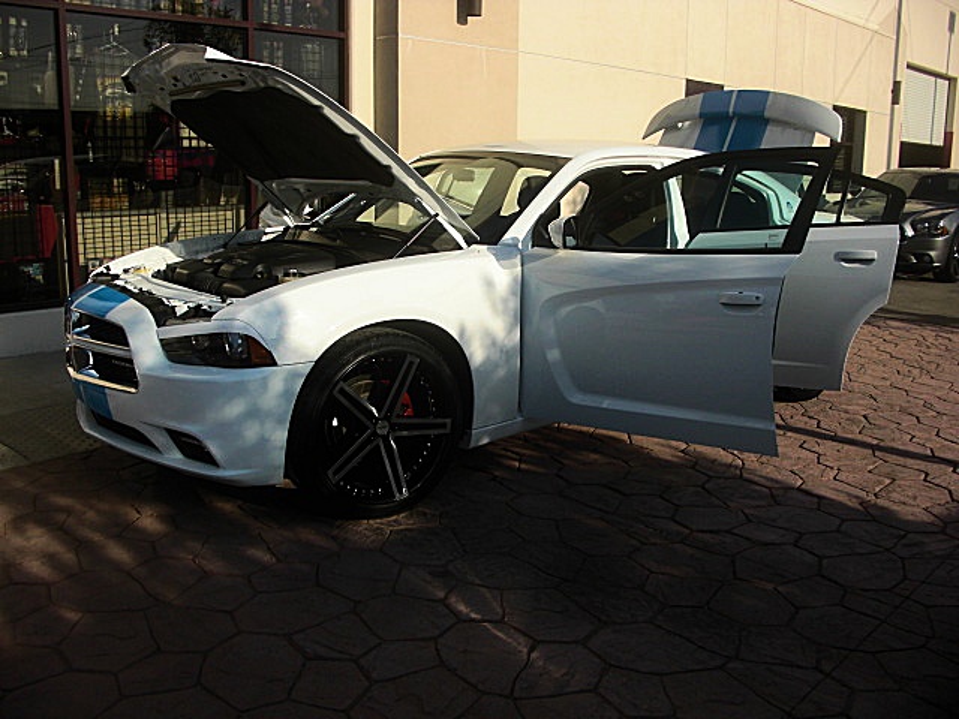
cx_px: 480
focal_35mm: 36
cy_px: 360
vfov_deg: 39.7
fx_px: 997
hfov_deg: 51.4
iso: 50
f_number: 7.9
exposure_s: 1/200
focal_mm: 6.3
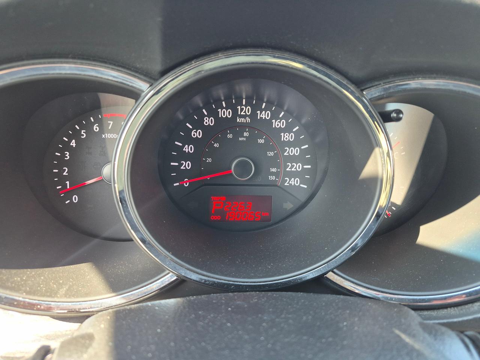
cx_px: 240
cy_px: 180
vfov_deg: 58.9
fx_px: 319
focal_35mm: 23
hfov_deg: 73.9
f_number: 1.8
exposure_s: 1/180
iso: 200
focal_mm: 5.4
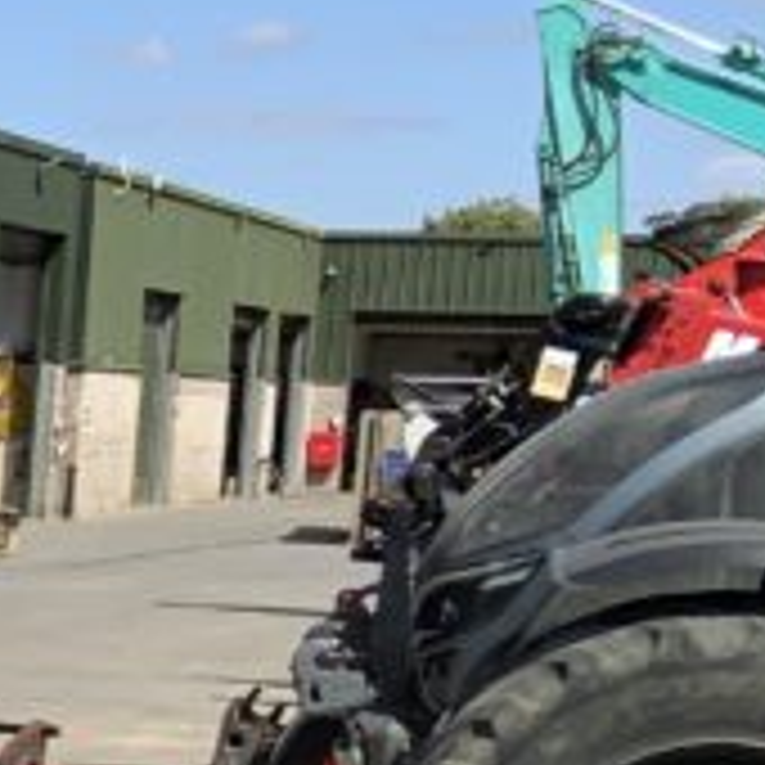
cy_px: 945
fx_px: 3850
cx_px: -1260
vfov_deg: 11.1
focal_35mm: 154
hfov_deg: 9.6
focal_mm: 3
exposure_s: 1/1577
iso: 16
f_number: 1.8
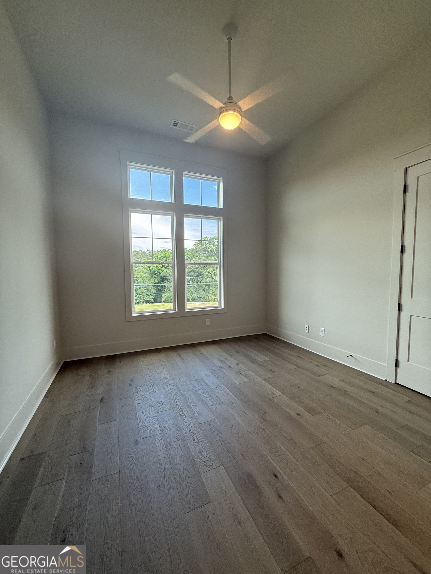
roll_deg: +0.2
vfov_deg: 102.1
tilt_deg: -3.8
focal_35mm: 14
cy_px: 287
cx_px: 216
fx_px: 232
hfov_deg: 85.7
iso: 80
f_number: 2.2
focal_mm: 2.22
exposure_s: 1/120
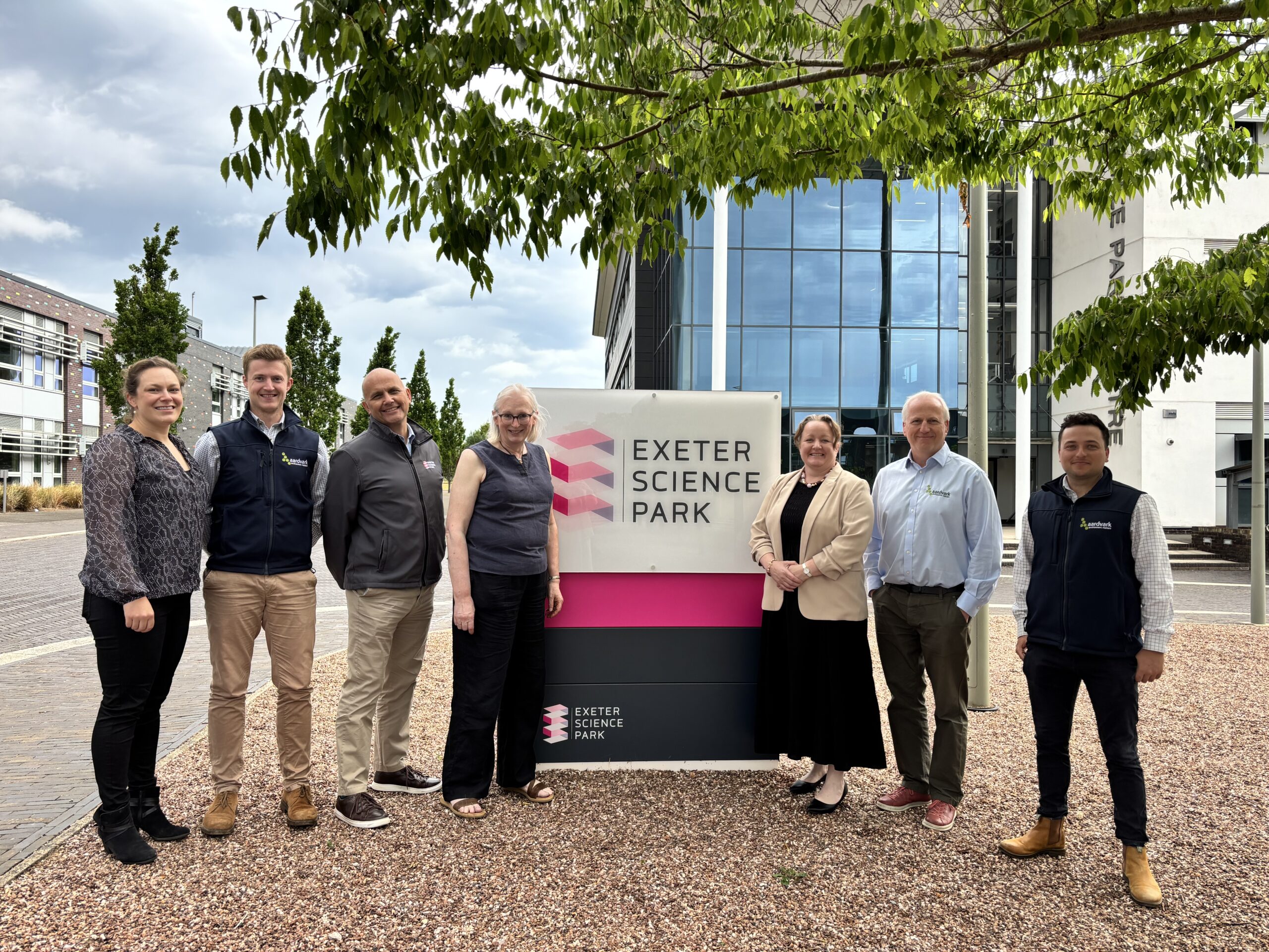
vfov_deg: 53.1
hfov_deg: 67.3
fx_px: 953
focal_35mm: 26
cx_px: 634
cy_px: 476
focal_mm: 5.96
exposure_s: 1/675
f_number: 1.6
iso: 50
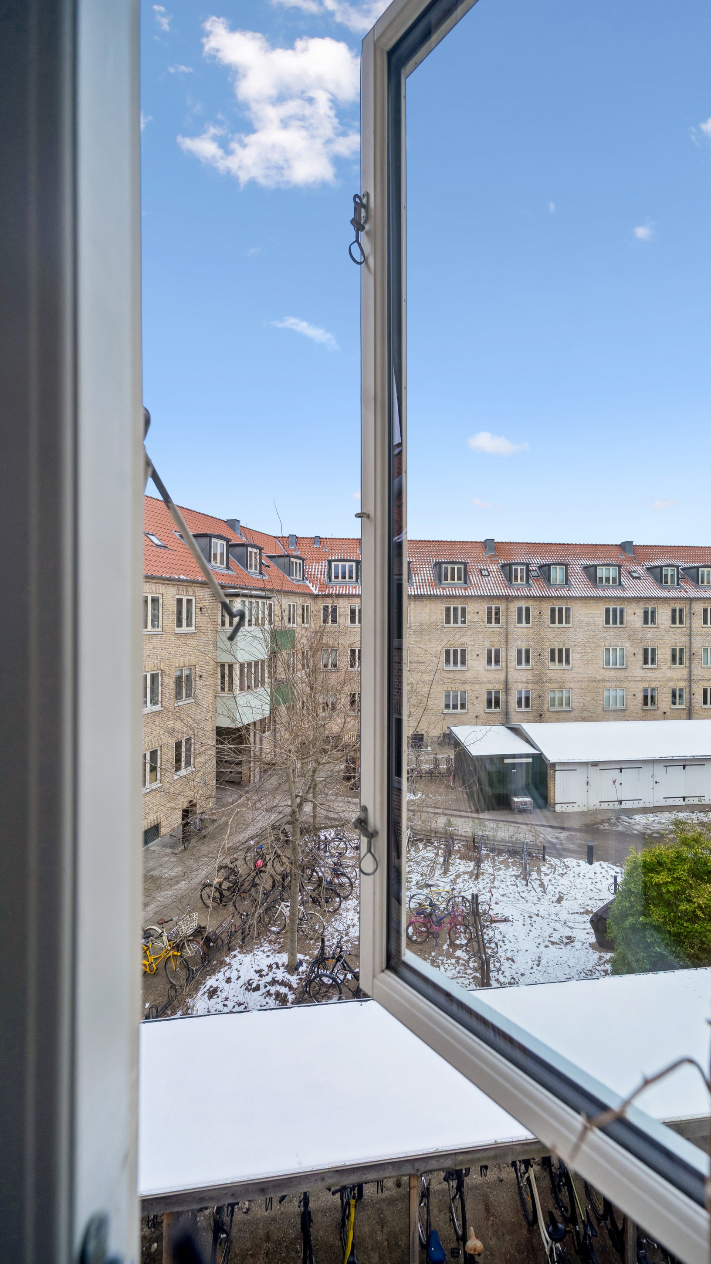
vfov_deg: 110.8
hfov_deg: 77.9
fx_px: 436
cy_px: 652
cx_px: 408
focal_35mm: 13
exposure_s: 1/80
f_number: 5.6
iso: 160
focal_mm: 12
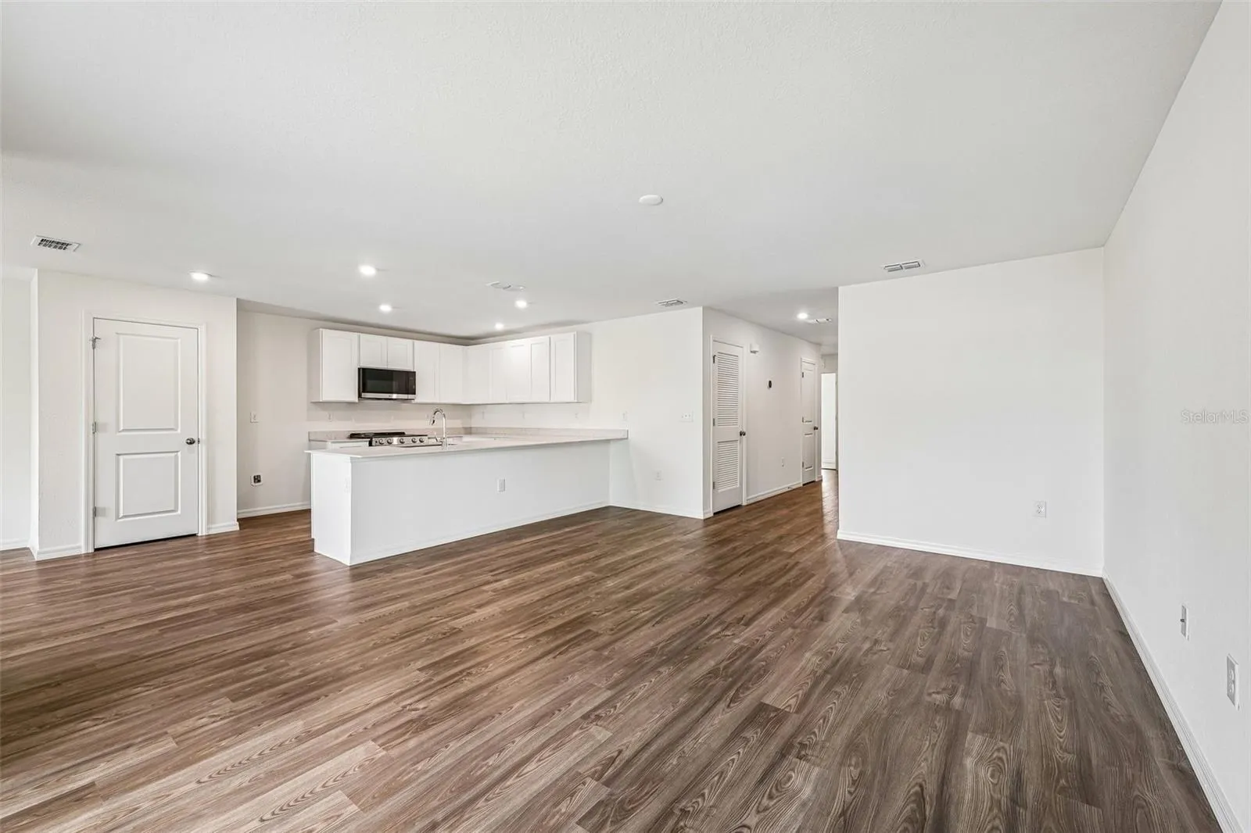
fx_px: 486
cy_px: 416
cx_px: 626
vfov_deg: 81.2
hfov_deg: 104.3
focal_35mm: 14
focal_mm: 14
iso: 400
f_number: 8
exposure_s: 1/20
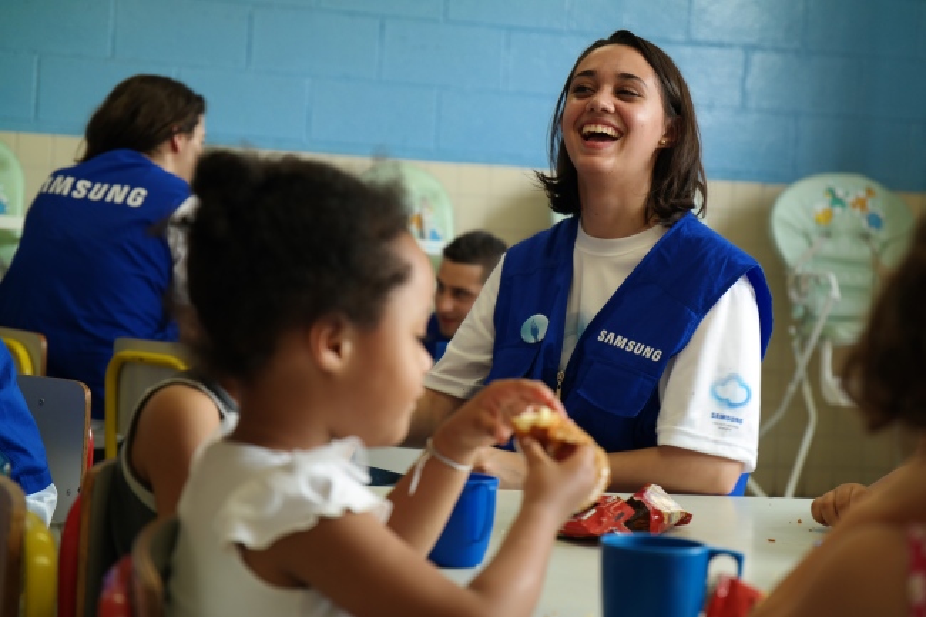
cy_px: 308
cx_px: 463
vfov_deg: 17.7
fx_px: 1980
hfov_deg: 26.3
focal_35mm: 77
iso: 200
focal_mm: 50
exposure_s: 1/80
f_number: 2.8
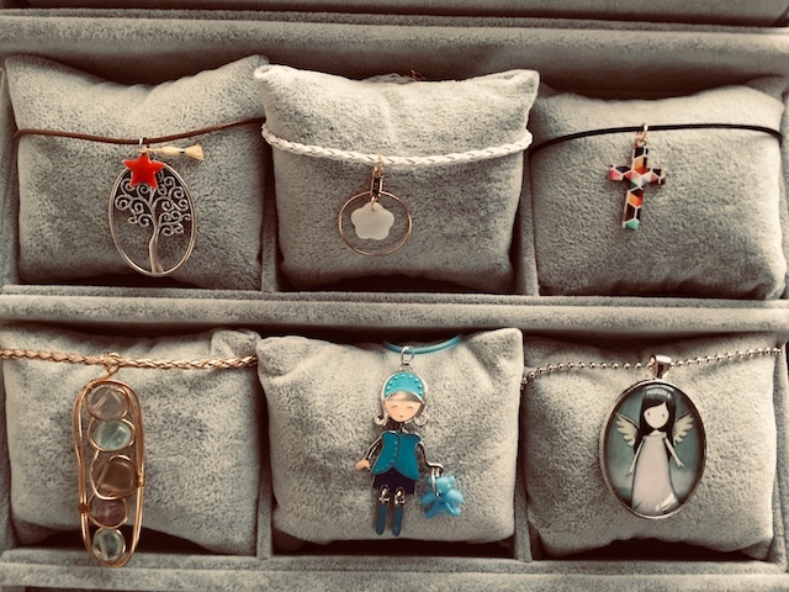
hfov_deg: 61.7
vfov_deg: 48.2
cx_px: 394
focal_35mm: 29
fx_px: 661
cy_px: 296
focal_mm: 4.15
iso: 125
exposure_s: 1/10
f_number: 2.2
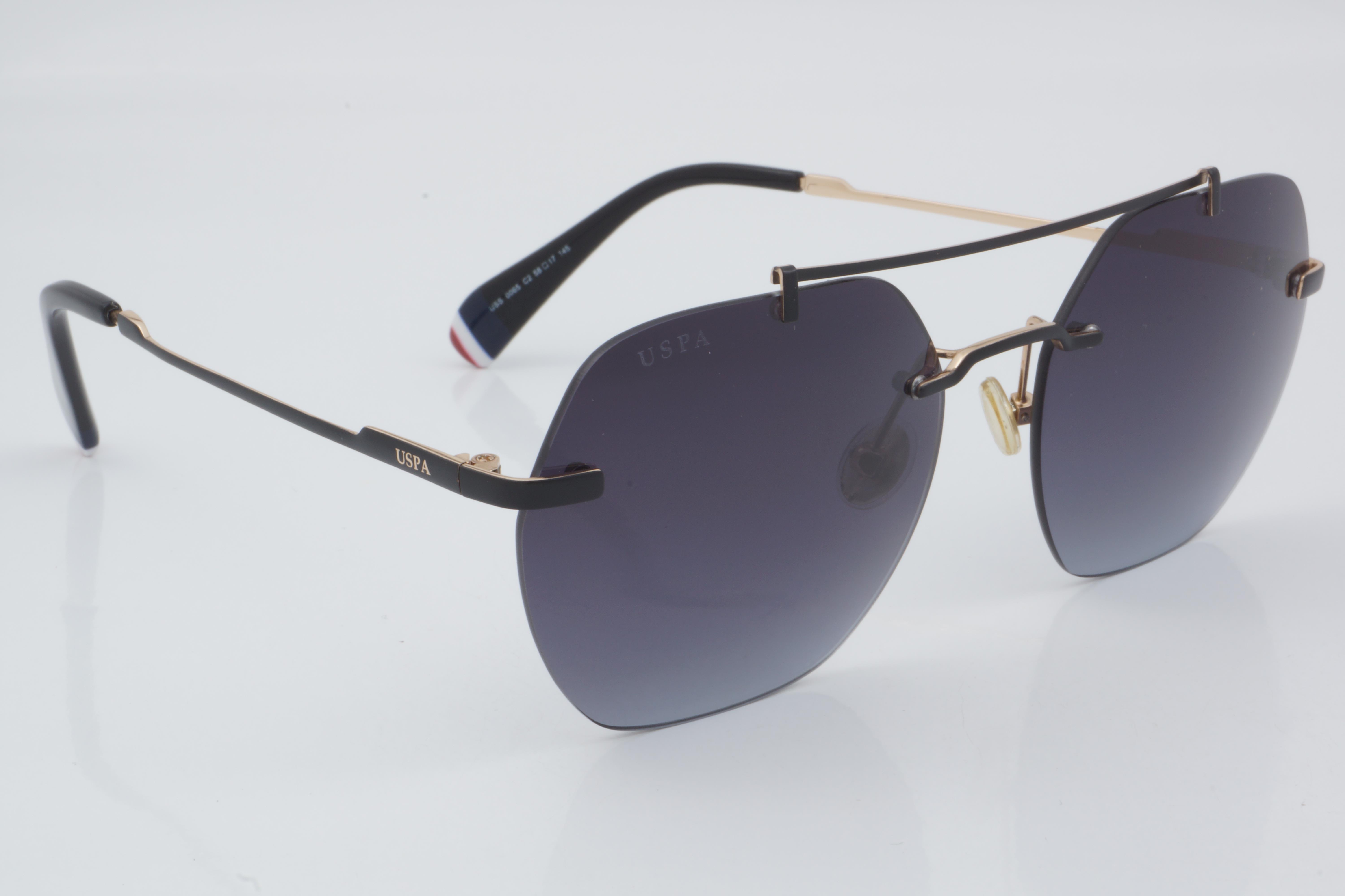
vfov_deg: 18.2
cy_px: 448
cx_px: 672
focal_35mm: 75
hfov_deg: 27.0
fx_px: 2802
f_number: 32
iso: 100
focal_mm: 50
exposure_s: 1/3
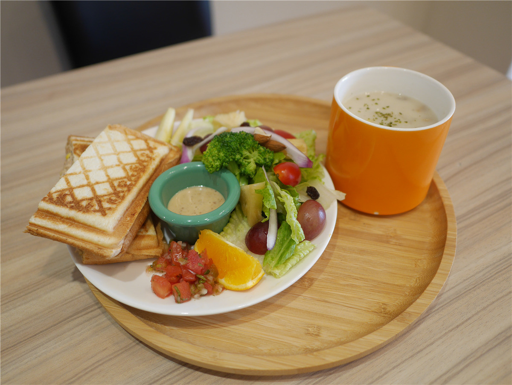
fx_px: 444
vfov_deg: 46.8
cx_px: 256
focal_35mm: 30
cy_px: 192
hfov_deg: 59.9
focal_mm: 15
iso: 200
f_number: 1.8
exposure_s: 1/100
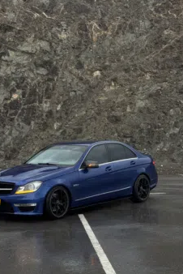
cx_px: 70
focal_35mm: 59
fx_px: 449
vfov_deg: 33.9
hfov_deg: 23.0
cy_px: 155
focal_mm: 6.76
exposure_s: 1/100
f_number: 1.78
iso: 64
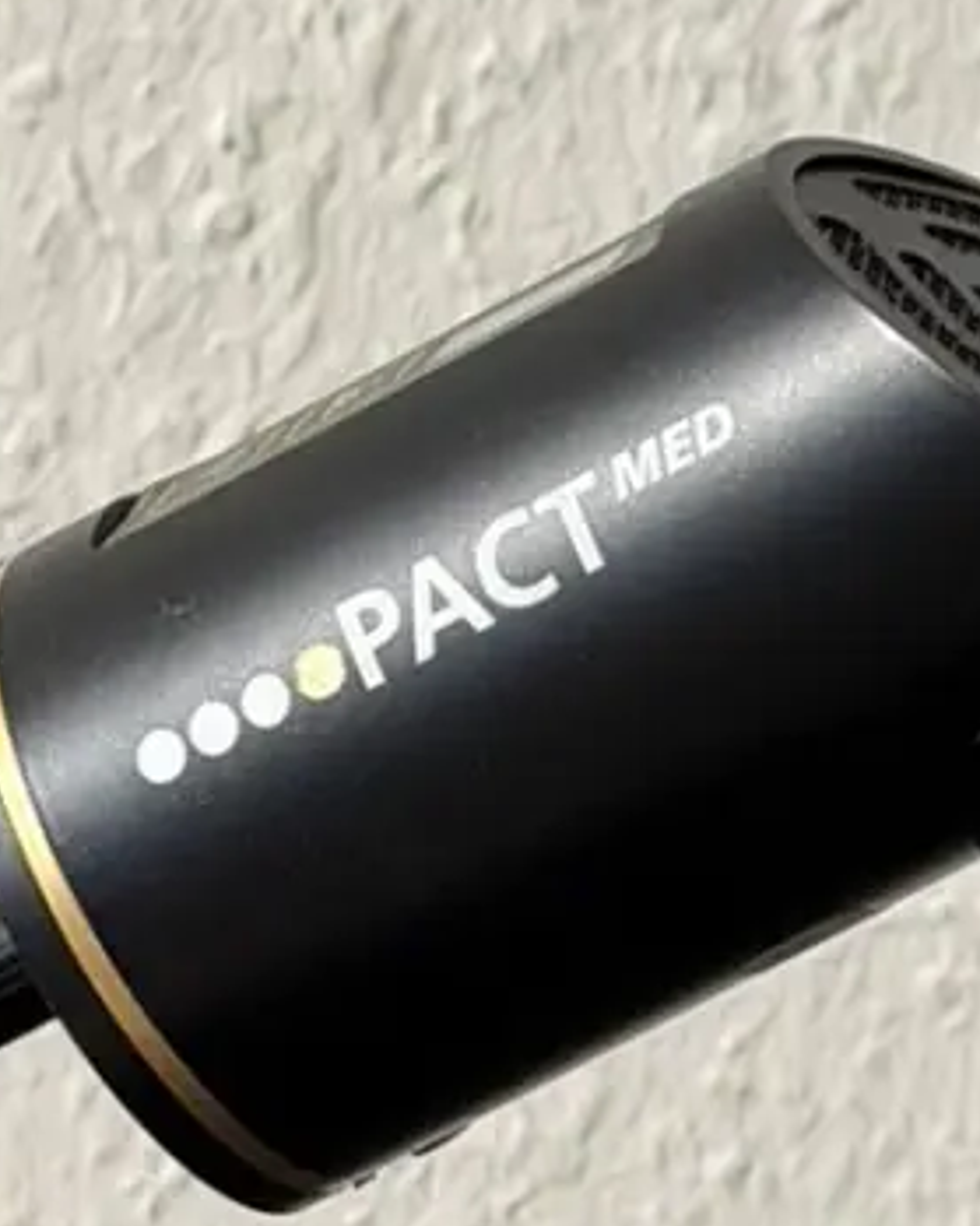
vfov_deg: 7.5
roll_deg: -3.6
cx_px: 1577
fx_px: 9358
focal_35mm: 258
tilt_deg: -13.2
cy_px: 1212
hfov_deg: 5.9
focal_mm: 6.76
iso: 100
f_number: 1.78
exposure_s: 1/58
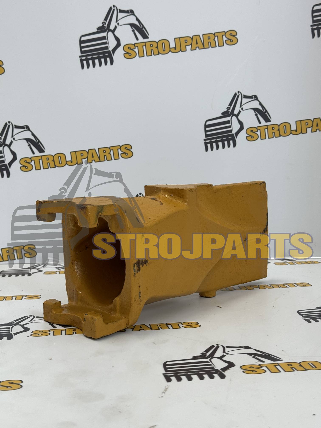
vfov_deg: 39.7
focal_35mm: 48
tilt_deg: -6.3
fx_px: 593
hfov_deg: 30.3
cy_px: 214
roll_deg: -0.6
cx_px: 160
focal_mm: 6.86
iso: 64
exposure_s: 1/50
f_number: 1.78
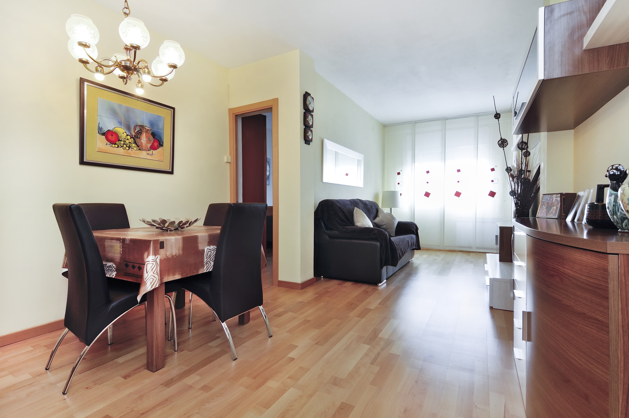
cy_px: 209
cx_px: 314
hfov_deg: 95.0
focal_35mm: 16
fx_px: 288
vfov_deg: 71.9
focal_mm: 11
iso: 200
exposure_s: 1/6
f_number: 8
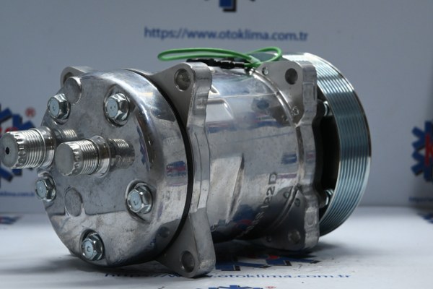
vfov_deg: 18.2
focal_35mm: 75
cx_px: 216
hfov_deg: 27.0
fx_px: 902
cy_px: 144
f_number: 6.3
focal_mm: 50
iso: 1400
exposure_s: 1/80
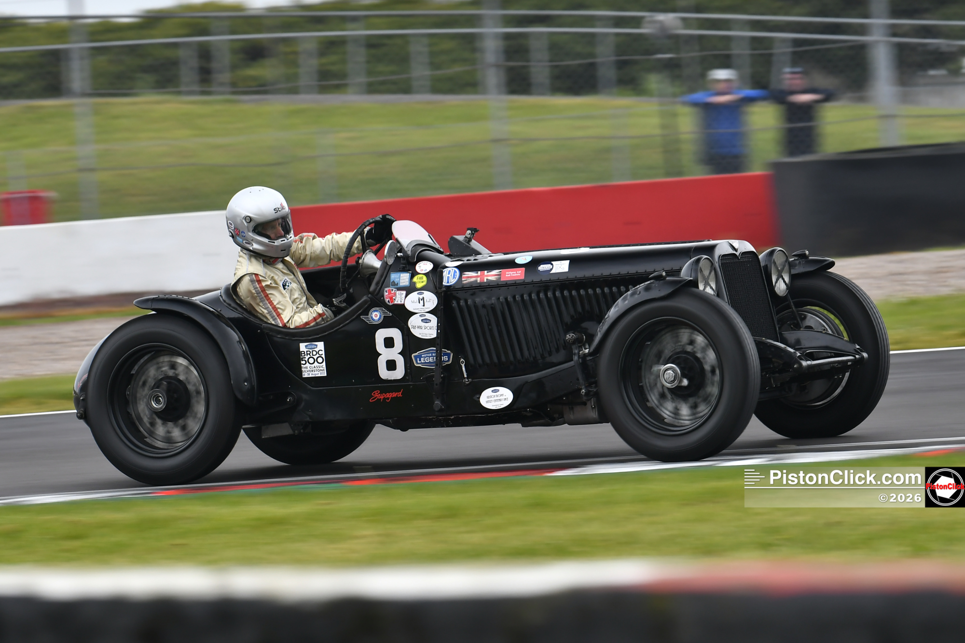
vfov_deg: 6.1
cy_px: 322
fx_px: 6030
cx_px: 482
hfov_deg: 9.1
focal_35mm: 225
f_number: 5.6
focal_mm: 150
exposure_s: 1/250
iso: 320
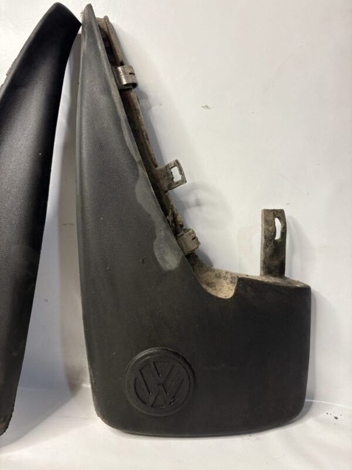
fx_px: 353
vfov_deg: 67.3
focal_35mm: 26
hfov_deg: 53.1
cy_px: 235
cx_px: 176
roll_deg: -3.2
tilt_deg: -13.0
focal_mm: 5.96
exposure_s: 1/50
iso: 200
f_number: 1.6
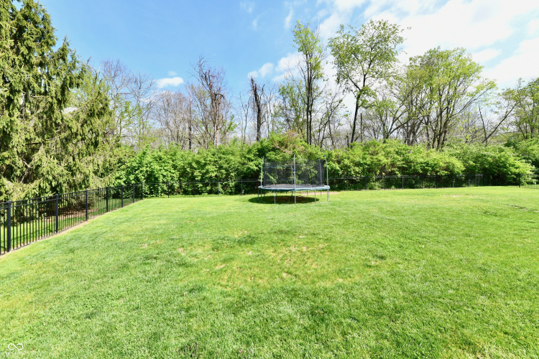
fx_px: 210
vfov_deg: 81.2
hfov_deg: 104.3
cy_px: 180
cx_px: 270
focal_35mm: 14
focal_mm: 14
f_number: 10
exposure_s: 1/400
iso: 640
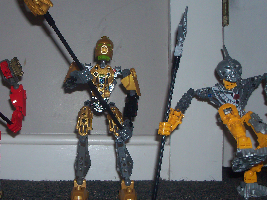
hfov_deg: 34.0
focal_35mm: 56
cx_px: 85
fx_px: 432
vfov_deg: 26.1
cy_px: 118
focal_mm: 6.3
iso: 64
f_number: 3
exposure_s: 1/30
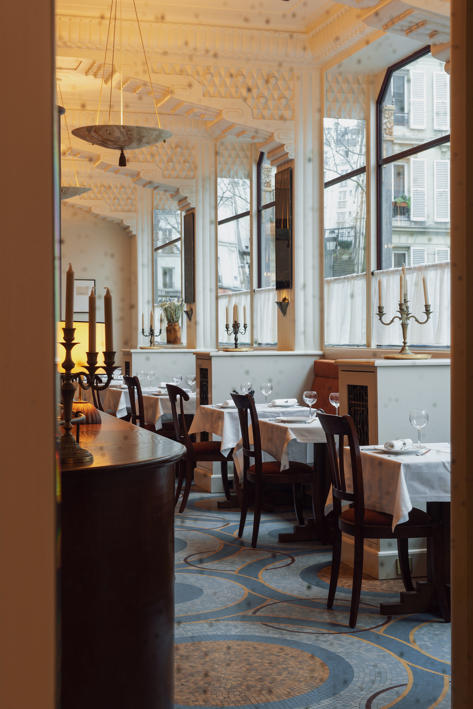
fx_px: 1103
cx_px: 236
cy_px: 354
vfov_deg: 35.6
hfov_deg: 24.2
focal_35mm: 56
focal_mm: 56
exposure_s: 3
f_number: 11
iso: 100
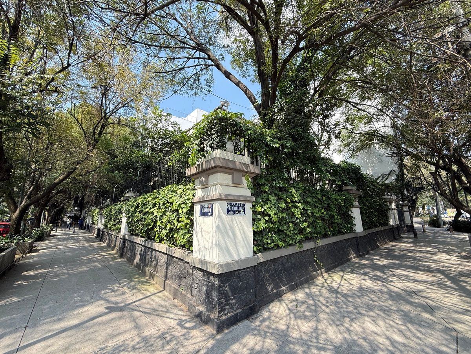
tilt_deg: +11.5
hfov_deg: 102.1
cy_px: 177
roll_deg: +0.4
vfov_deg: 85.7
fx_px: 190
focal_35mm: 14
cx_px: 236
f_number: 2.2
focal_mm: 2.22
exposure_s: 1/370
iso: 64
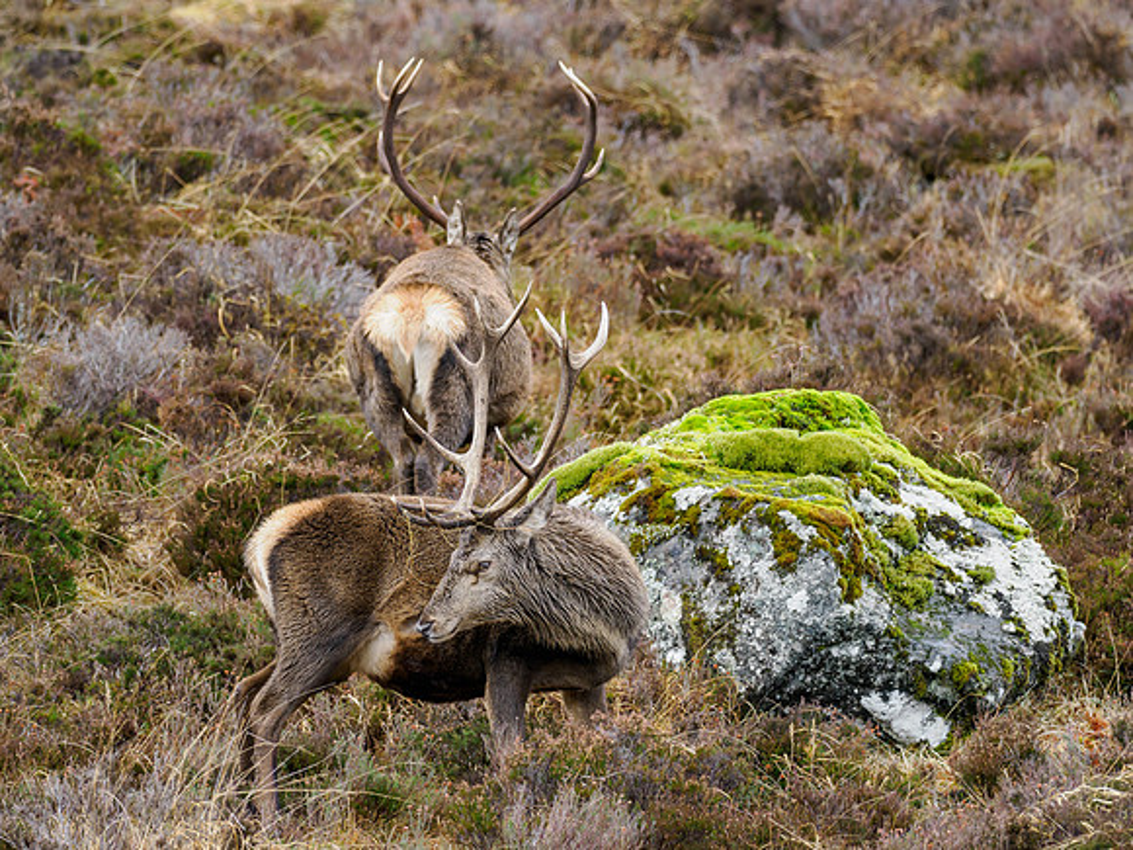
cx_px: 613
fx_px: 21294
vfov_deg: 2.3
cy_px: 390
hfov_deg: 3.0
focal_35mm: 651
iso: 640
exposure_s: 1/500
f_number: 4
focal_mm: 300
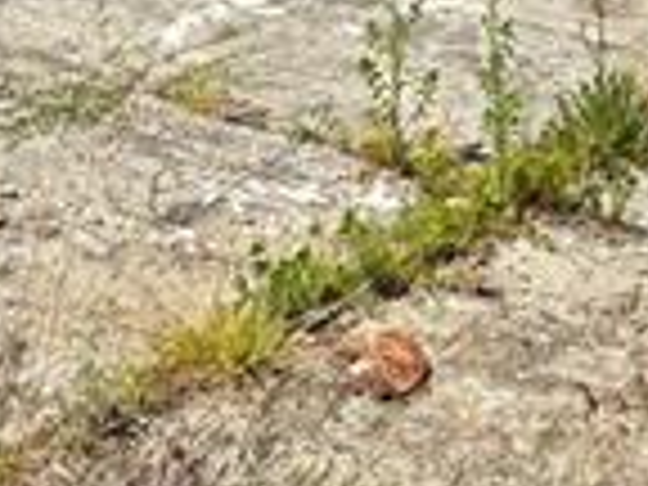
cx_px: 482
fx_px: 3051
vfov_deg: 7.7
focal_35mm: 163
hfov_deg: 12.1
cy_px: -1058
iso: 80
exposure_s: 1/4650
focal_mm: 6.3
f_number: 1.7
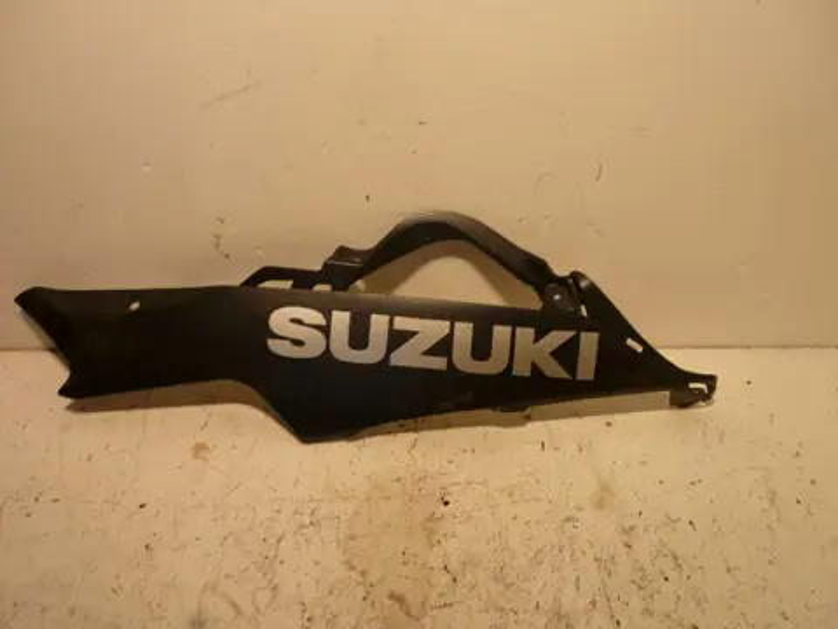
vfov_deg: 42.9
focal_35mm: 33
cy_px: 314
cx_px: 419
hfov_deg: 55.4
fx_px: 799
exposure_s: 1/40
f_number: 2.8
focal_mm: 5.5
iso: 80
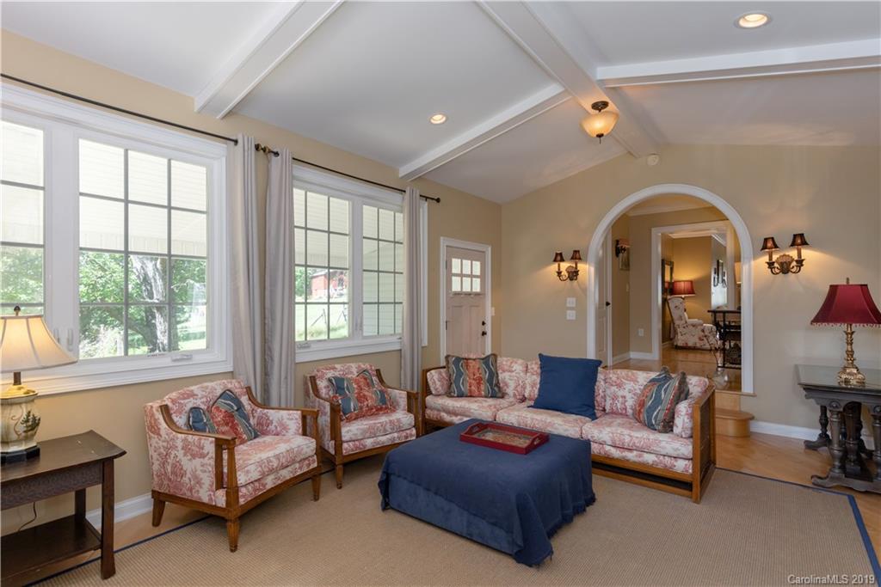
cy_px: 294
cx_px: 440
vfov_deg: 70.5
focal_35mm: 17
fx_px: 416
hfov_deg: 93.3
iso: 320
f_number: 7.1
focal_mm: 17
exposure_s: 1/50
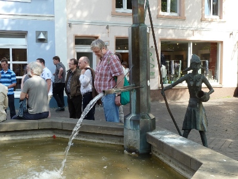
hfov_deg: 42.9
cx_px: 119
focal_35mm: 44
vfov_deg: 32.9
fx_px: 303
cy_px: 90
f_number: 4
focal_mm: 7.3
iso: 80
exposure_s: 1/125
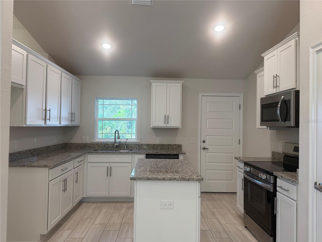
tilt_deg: +0.3
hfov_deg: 71.6
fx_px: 223
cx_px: 161
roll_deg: -1.1
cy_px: 121
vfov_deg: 56.8
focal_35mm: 24
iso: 80
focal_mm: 6.76
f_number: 1.78
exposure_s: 1/120
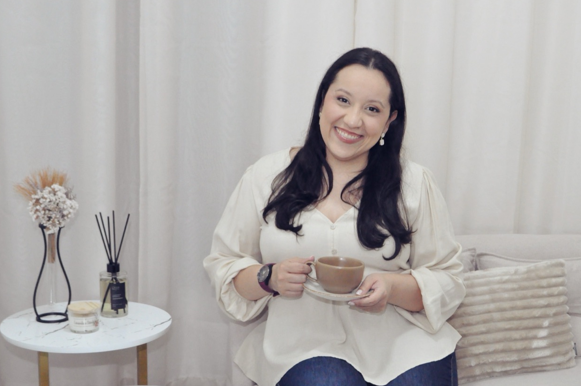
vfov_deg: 20.5
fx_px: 1064
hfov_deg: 30.5
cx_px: 342
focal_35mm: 66
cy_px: 237
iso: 3200
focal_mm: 34
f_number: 7.1
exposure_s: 1/80
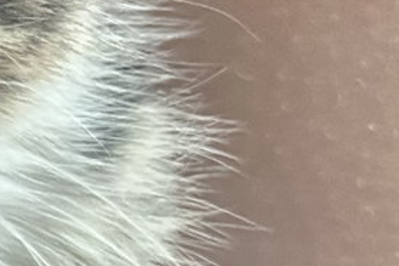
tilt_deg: -30.8
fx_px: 1718
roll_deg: +0.8
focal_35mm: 155
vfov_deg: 8.8
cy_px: 26
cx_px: -614
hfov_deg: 10.9
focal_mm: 5.7
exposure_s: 1/60
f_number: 1.5
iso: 320
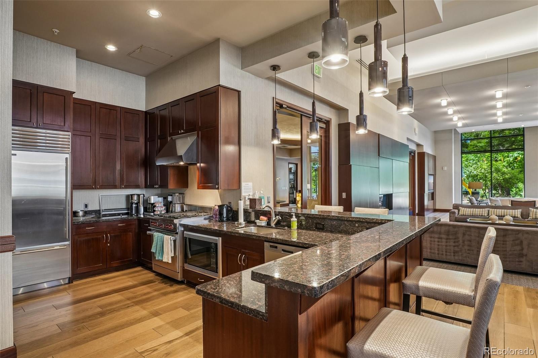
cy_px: 179
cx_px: 269
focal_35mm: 18
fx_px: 269
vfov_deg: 67.4
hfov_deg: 90.0
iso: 500
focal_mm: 12
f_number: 8
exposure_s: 1/6
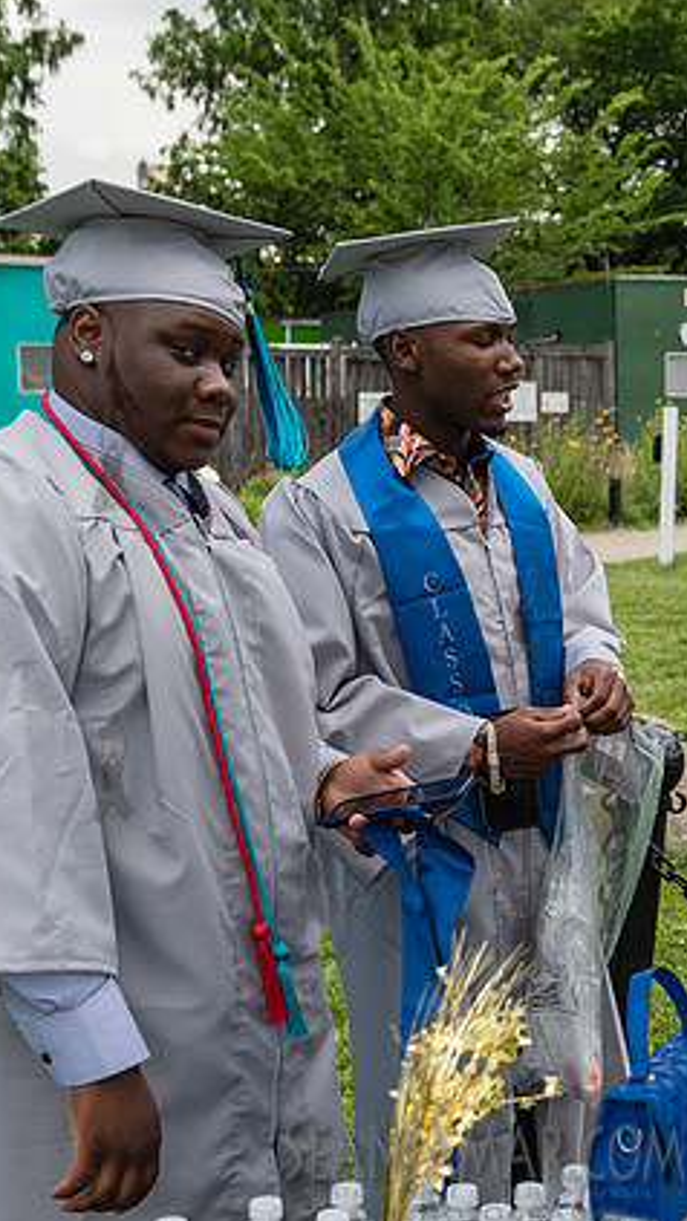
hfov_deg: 16.3
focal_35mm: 72
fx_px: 2331
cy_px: 665
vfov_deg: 29.3
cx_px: 757
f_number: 5.6
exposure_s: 1/800
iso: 200
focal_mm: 38
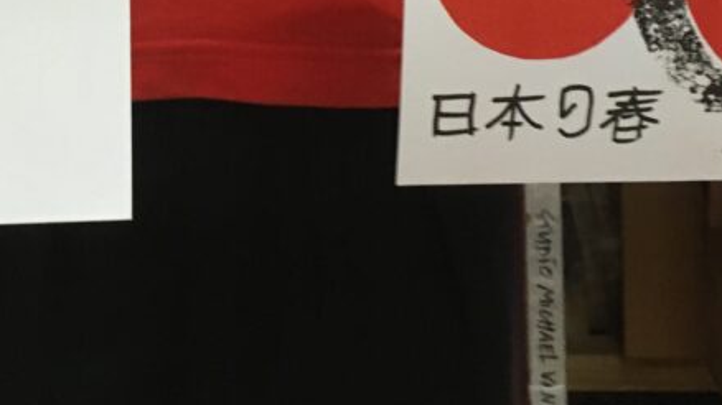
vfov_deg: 14.6
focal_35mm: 77
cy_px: -194
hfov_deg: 27.4
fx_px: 1474
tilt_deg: -3.1
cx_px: 245
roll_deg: -1.6
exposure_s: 1/20
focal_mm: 4.15
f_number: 2.2
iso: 200
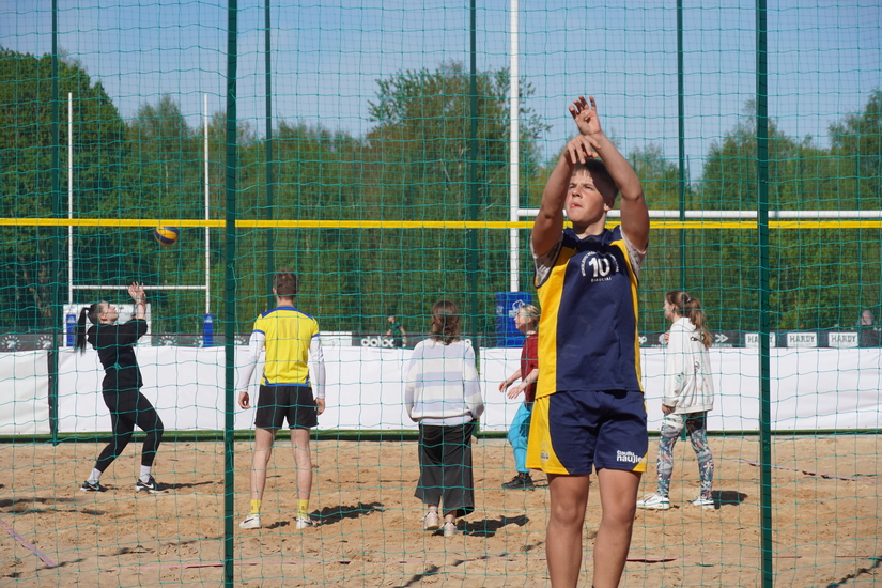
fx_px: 3160
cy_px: 294
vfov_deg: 10.6
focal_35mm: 129
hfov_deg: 15.9
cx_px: 441
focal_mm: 86
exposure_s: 1/640
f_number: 6.3
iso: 100
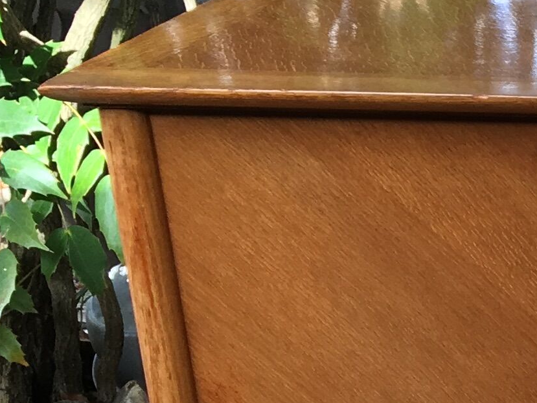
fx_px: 2188
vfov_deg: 10.3
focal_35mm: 141
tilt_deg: -21.3
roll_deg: -0.2
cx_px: 1250
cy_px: 489
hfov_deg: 11.7
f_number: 2.2
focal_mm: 4.15
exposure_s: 1/100
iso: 25
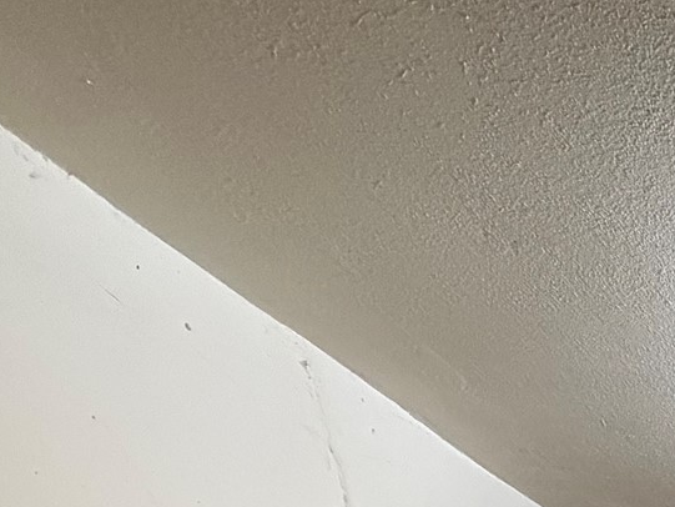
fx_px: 1034
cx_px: 989
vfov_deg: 21.0
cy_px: 855
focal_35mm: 53
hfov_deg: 26.8
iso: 640
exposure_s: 1/60
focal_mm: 2.22
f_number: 2.2
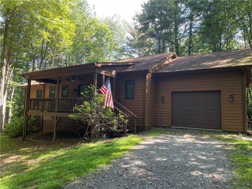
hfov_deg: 67.3
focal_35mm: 26
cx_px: 126
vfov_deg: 53.1
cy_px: 94
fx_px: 189
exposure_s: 1/121
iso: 40
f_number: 1.6
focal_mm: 4.2
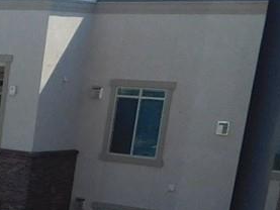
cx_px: -492
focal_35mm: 133
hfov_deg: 11.1
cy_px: 280
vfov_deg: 10.9
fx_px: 1076
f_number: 3
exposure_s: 1/800
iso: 125
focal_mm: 4
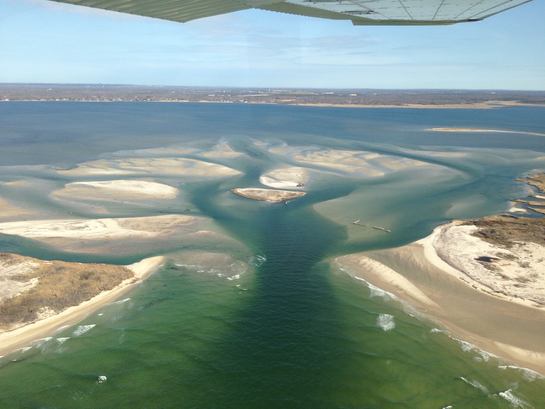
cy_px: 204
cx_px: 272
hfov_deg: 55.3
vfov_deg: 43.0
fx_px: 520
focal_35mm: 33
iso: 50
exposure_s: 1/1106
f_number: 2.4
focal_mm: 4.13
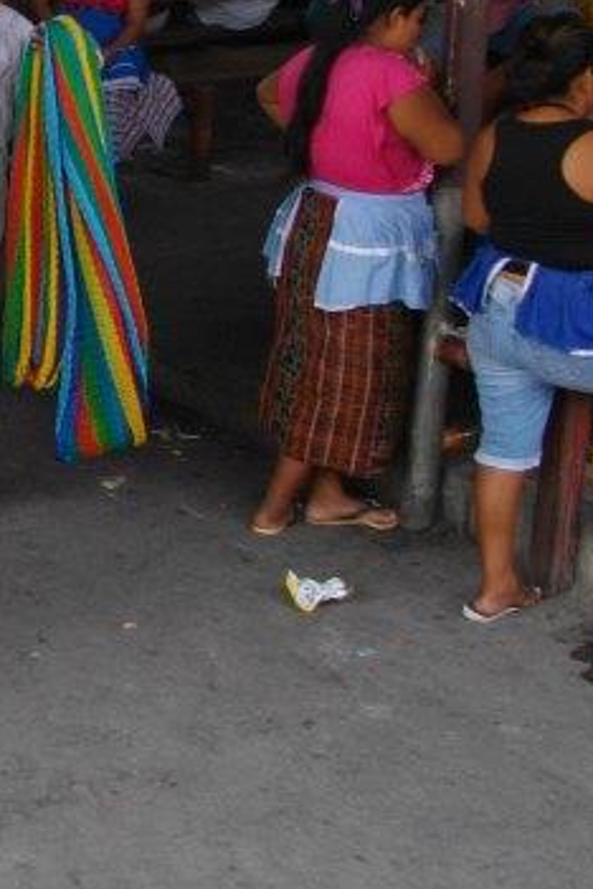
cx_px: -471
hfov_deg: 13.1
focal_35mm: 94
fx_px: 2322
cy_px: 160
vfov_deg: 21.4
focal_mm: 5.7
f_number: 2.9
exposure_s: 1/250
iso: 100
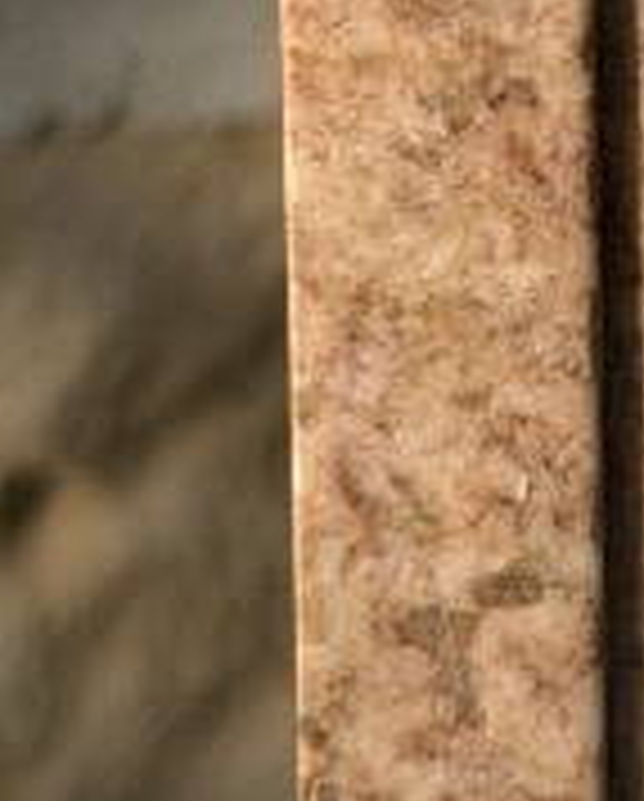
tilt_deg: -4.6
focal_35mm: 315
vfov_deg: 6.0
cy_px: -806
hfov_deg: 4.8
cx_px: 1590
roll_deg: -0.3
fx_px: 7486
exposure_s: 1/5208
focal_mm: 6.76
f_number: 1.78
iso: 64
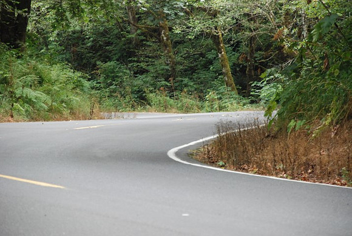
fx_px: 1984
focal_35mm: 202
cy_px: 118
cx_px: 176
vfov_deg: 6.8
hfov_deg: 10.1
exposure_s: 1/125
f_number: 5.6
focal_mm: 135
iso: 1600
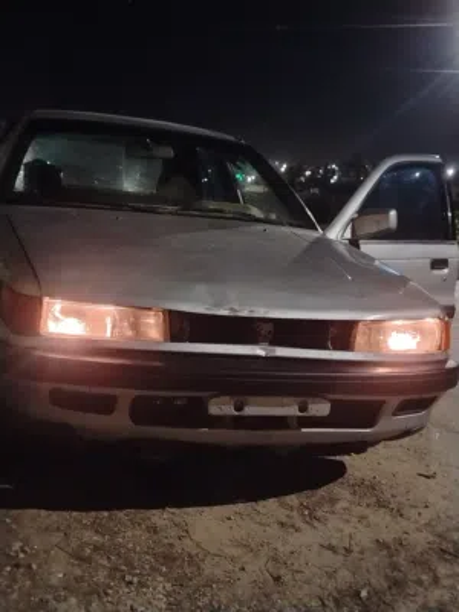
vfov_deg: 39.7
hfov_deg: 30.3
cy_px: 306
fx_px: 849
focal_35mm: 48
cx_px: 230
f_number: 1.75
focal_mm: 5.25
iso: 3822
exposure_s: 1/20
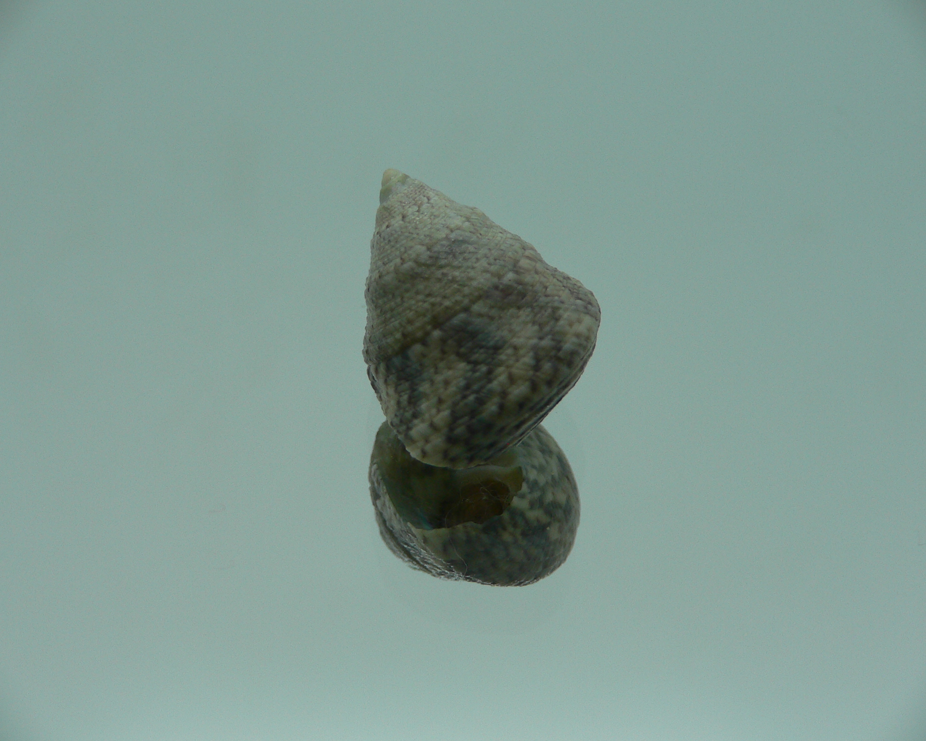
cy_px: 370
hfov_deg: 49.1
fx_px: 1014
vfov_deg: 40.1
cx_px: 452
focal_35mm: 37
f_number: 2.8
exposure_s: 1/60
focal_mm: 4.6
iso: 80
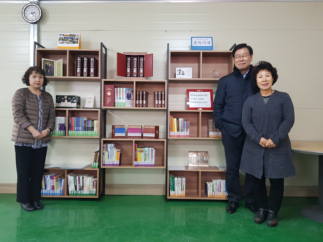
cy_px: 121
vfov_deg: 53.1
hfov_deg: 67.3
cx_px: 162
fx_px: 243
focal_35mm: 26
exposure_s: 1/60
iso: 160
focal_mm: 4.3
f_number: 1.7
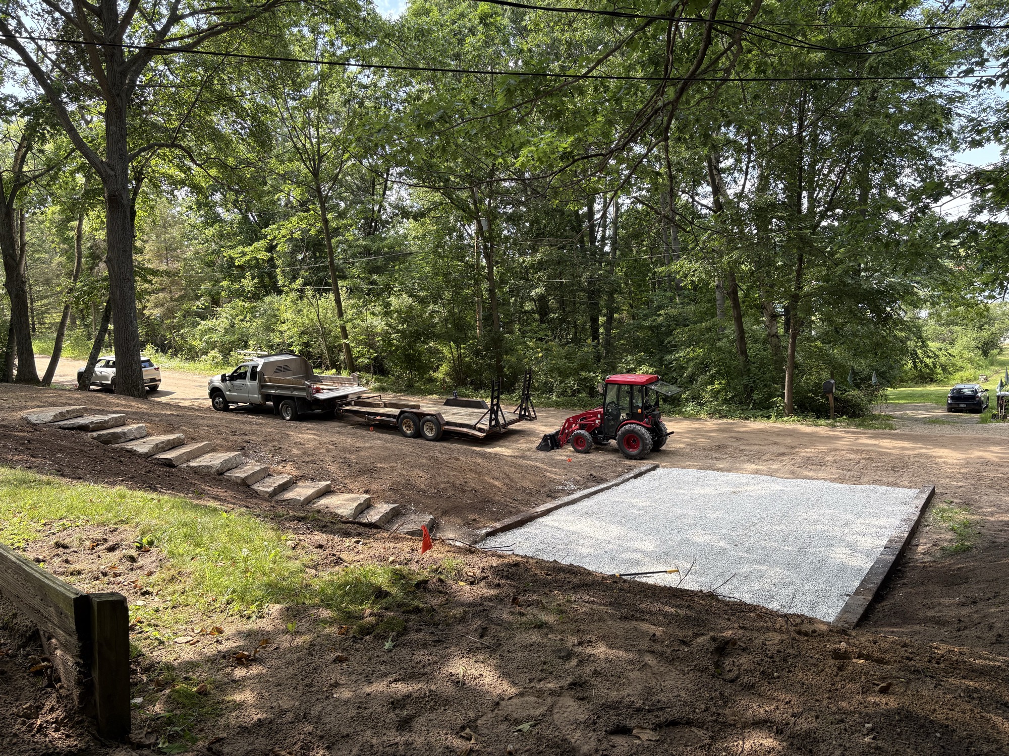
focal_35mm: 26
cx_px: 504
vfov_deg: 53.1
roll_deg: +3.3
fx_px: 758
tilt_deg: -6.2
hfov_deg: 67.3
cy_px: 378
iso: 64
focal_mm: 5.96
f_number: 1.6
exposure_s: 1/407
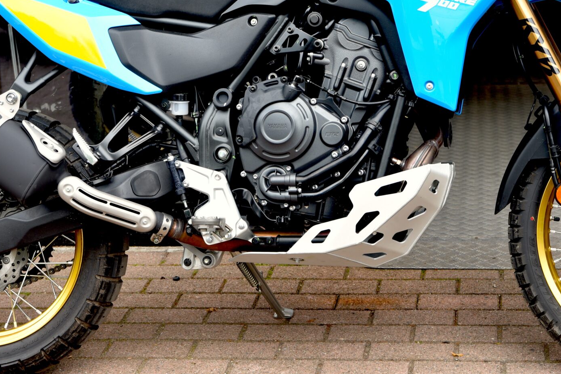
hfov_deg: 22.1
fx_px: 1434
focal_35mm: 92
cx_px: 323
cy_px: 65
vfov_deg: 14.8
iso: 100
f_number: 4
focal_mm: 50
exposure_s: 1/60
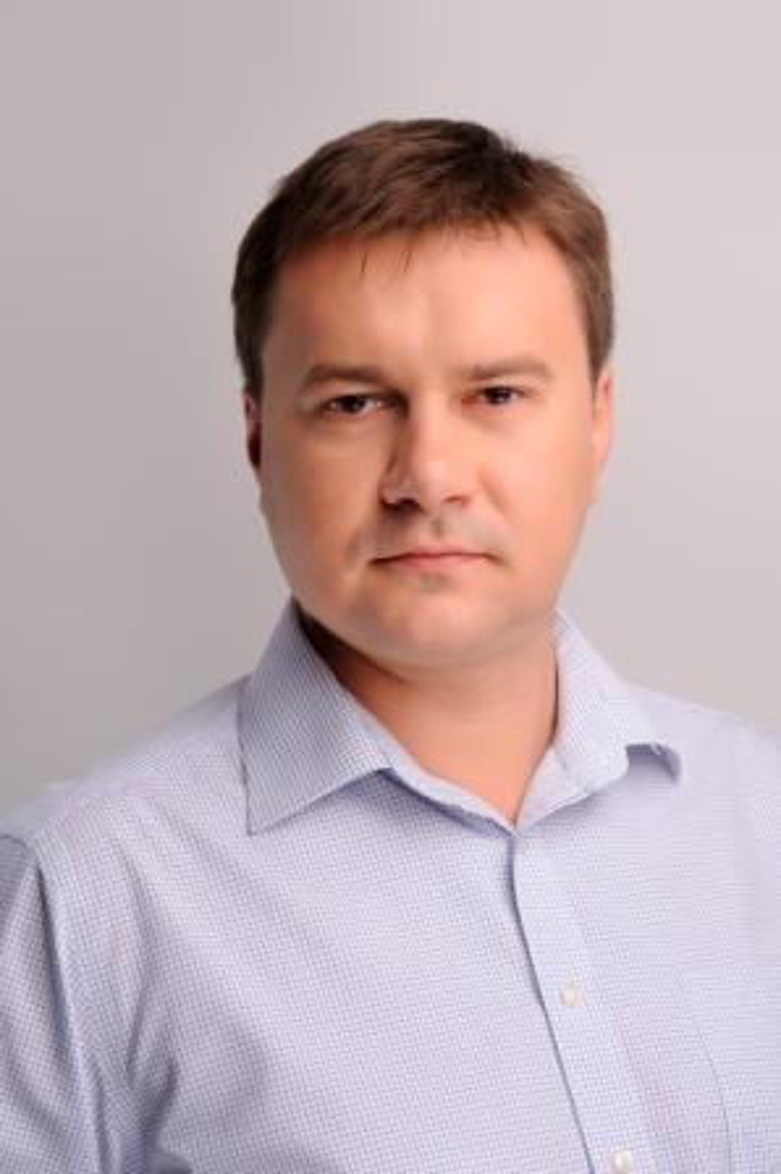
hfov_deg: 16.0
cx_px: 390
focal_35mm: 85
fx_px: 2770
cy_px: 587
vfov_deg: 23.9
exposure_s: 1/160
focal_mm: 85
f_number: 8
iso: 200
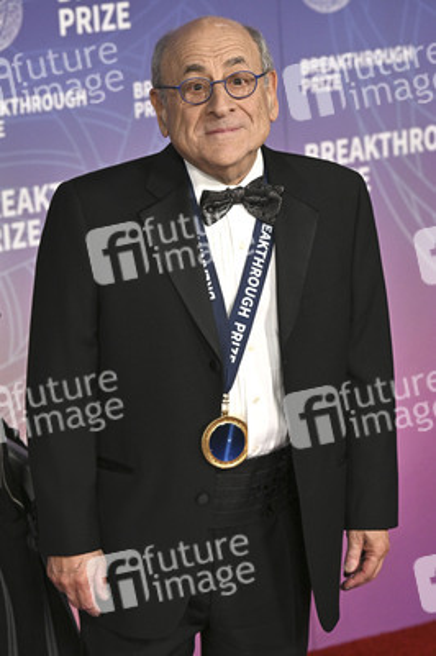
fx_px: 1801
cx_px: 218
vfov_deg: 20.6
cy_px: 328
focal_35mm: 99
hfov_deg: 13.8
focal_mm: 99
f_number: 4.5
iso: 2000
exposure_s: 1/320
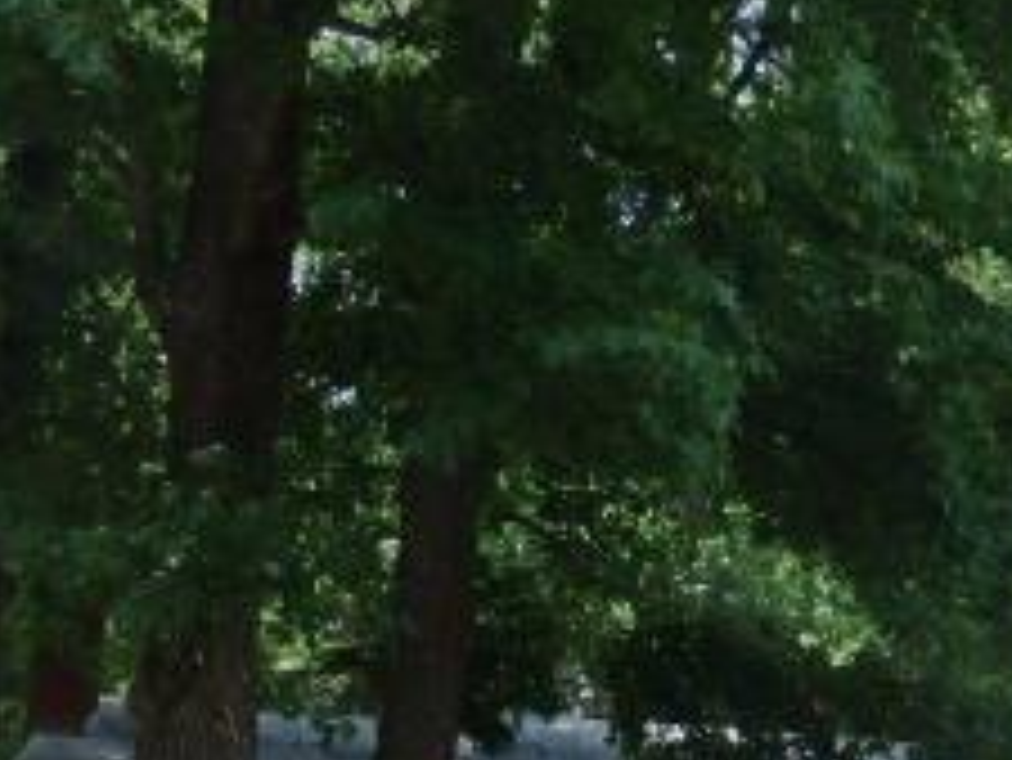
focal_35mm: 94
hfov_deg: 20.7
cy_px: 958
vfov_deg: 15.1
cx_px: 711
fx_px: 2750
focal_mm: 6
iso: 100
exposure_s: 1/320
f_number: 3.4
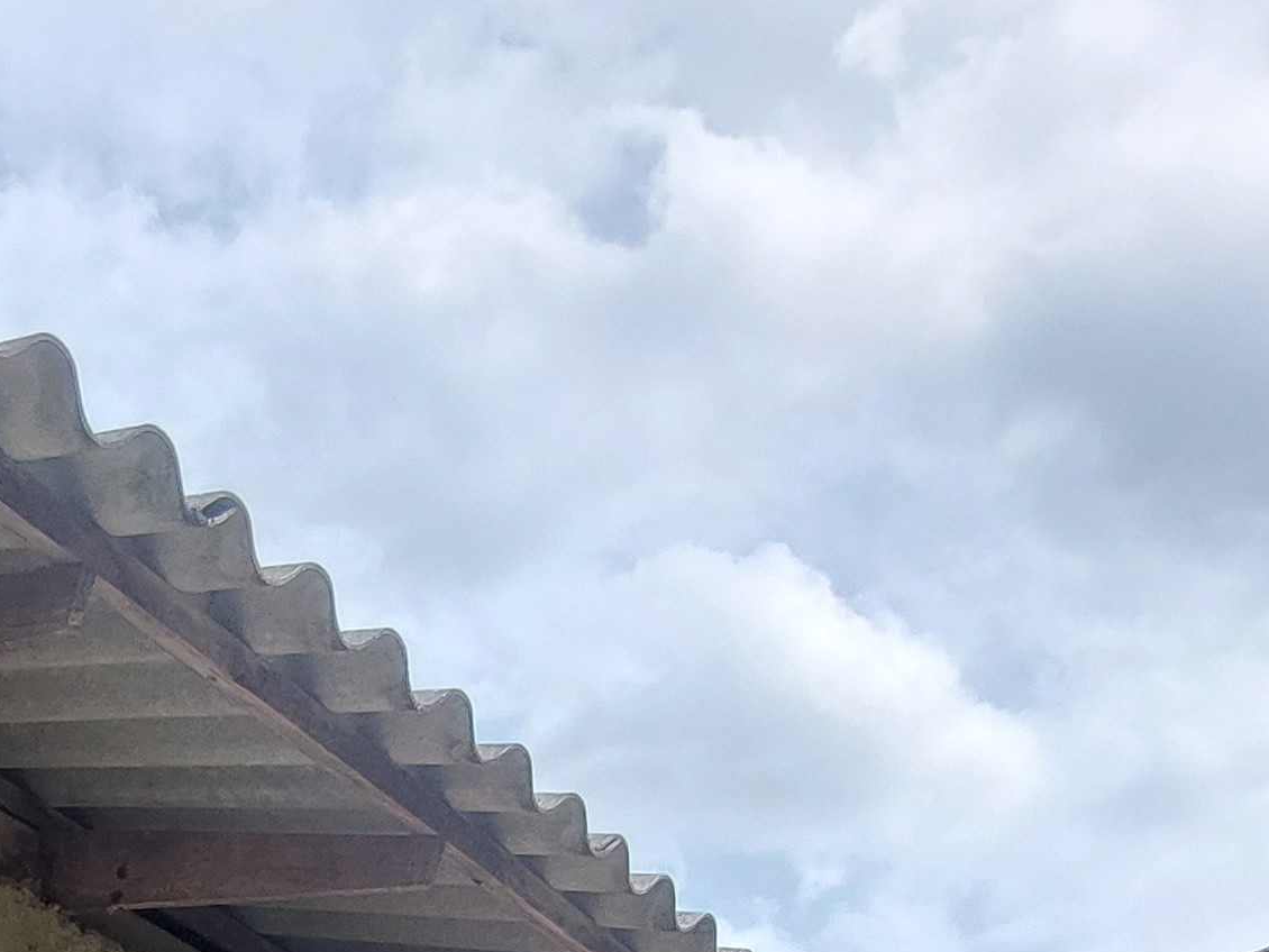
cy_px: 1593
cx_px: -131
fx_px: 1687
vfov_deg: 22.6
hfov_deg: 35.2
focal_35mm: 46
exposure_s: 1/987
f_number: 2.2
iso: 50
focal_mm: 1.74
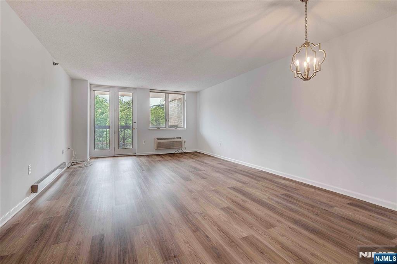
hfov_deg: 96.8
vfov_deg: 73.7
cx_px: 198
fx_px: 176
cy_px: 132
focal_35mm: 16
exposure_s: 1/15
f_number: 8
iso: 500
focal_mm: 16
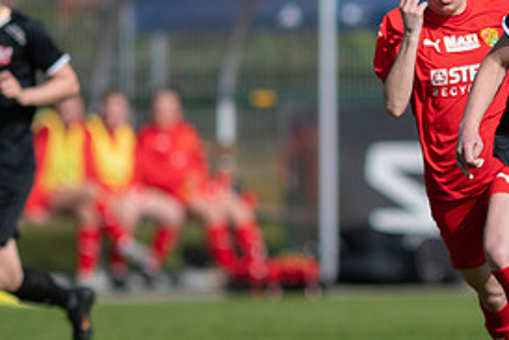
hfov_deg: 2.2
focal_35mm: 953
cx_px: 505
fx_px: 13481
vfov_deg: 1.4
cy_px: 164
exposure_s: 1/2000
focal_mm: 300
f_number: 3.2
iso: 100
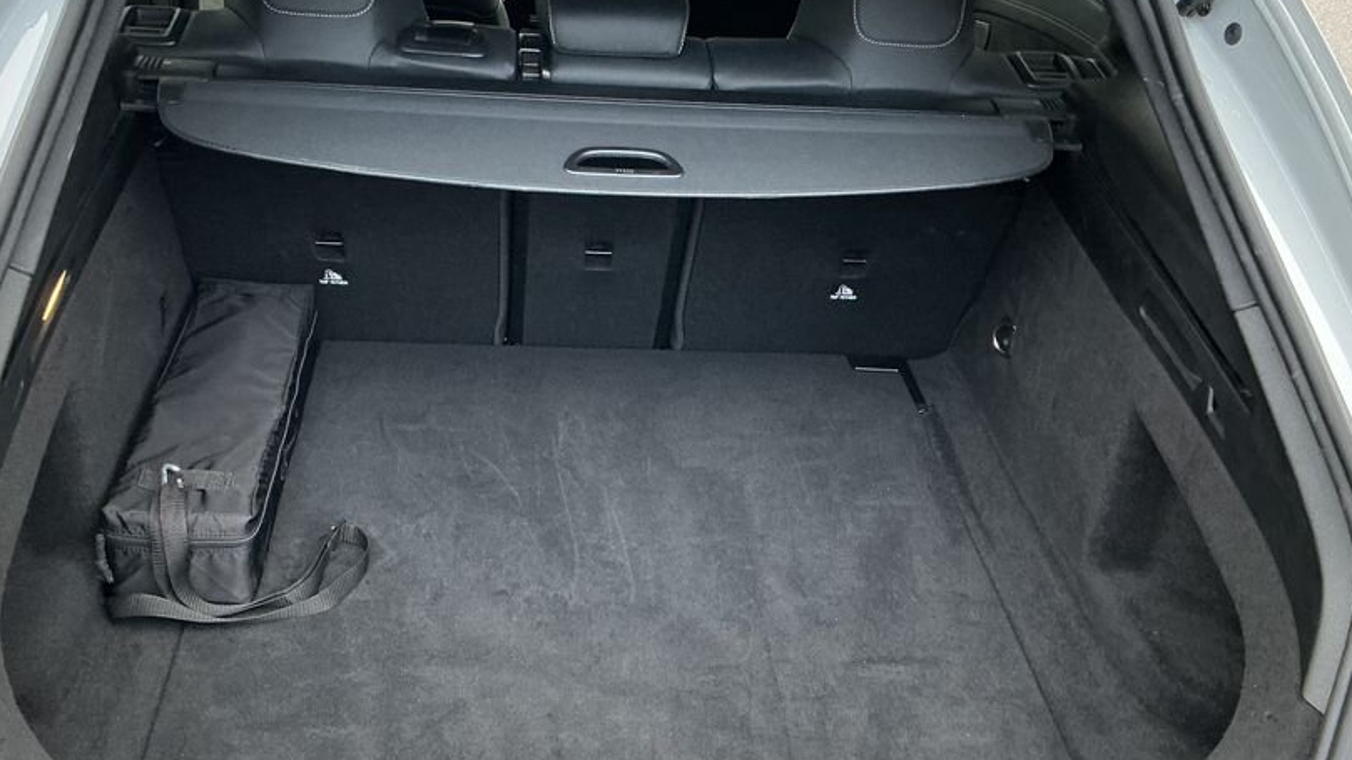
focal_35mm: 40
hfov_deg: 50.5
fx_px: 1434
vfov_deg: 29.7
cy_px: 431
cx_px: 652
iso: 160
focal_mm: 3
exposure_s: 1/60
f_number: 1.8
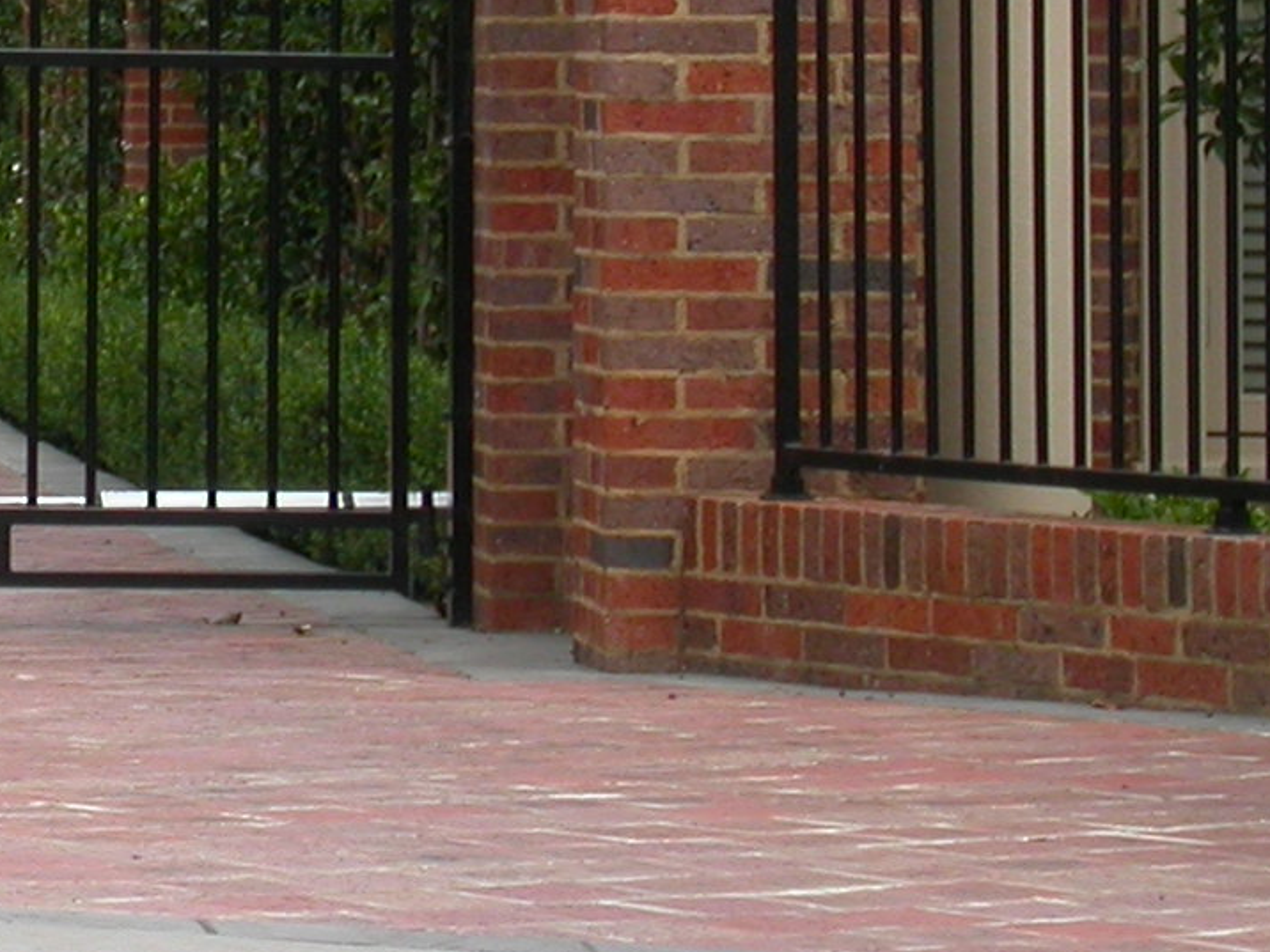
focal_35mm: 333
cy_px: -177
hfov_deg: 5.9
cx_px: -69
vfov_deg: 4.5
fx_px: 12217
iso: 100
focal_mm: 21.7
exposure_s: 1/333
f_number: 5.8
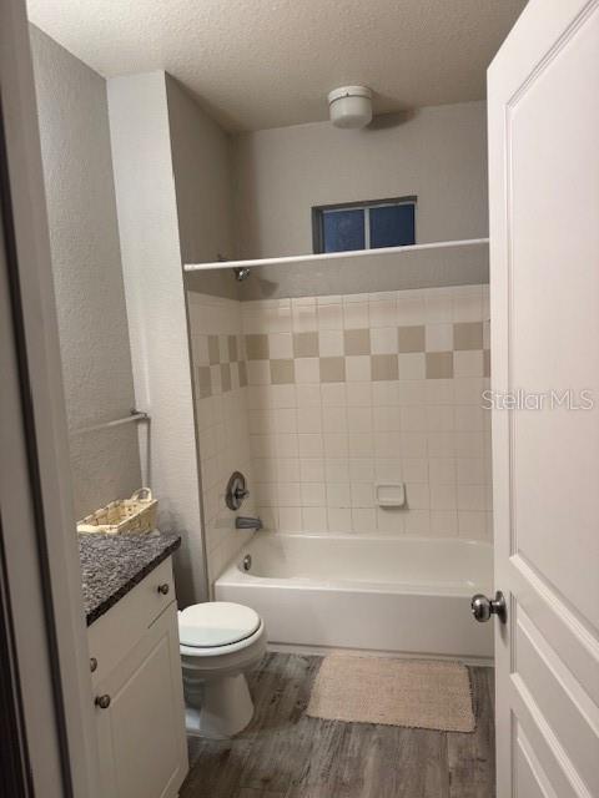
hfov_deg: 56.8
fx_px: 554
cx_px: 300
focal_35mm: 24
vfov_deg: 71.6
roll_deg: +2.7
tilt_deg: -6.2
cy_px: 399
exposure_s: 1/120
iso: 200
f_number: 1.78
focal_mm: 6.76
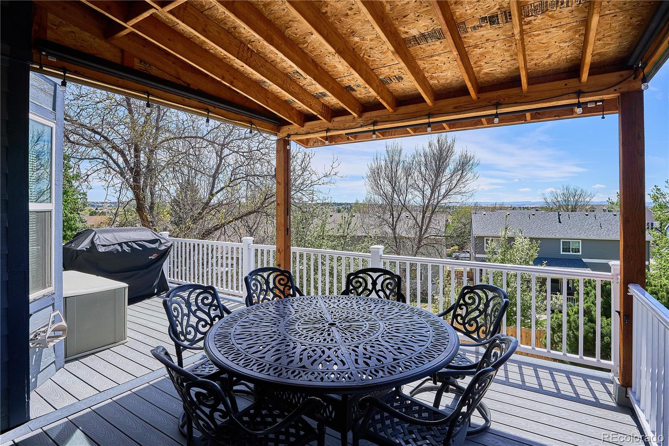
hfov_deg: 91.6
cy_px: 223
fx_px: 325
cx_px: 334
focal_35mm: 18
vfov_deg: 68.9
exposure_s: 1/800
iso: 400
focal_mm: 17.5
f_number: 10
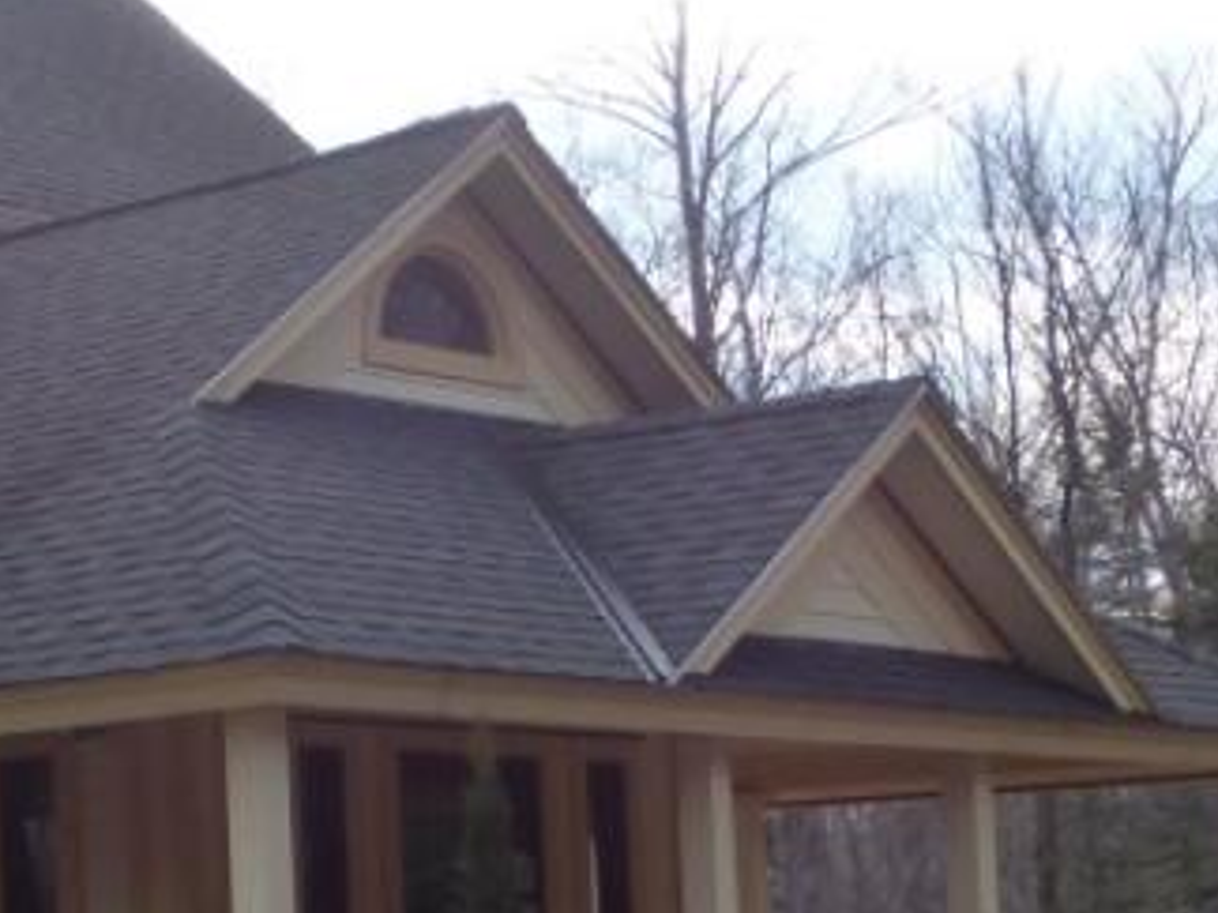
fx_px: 3448
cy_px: 736
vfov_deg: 15.0
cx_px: -496
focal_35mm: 98
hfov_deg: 18.2
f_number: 4
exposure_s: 1/800
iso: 200
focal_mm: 5.4
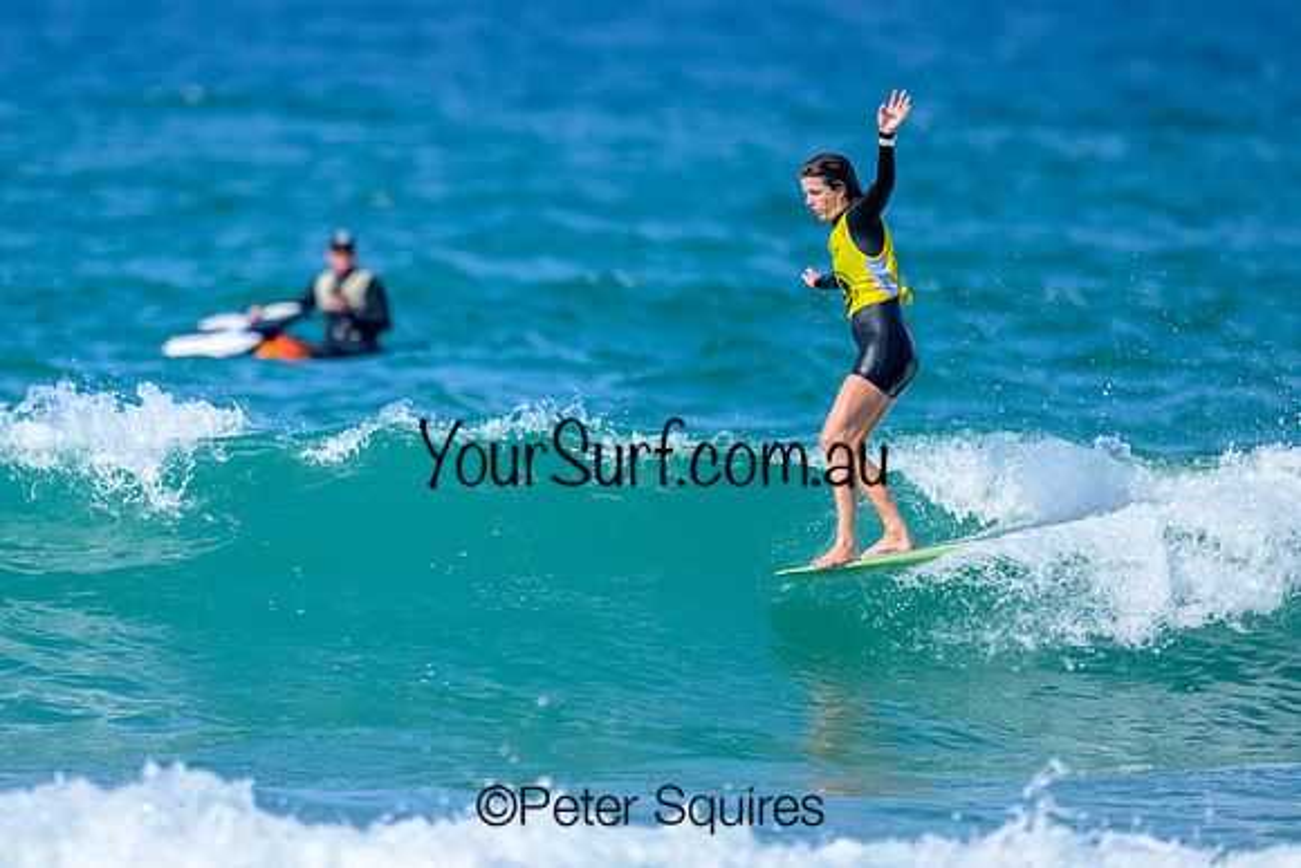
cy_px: 451
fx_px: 39759
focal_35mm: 1100
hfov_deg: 1.9
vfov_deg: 1.3
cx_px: 557
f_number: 6.3
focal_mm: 800
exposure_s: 1/2000
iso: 320
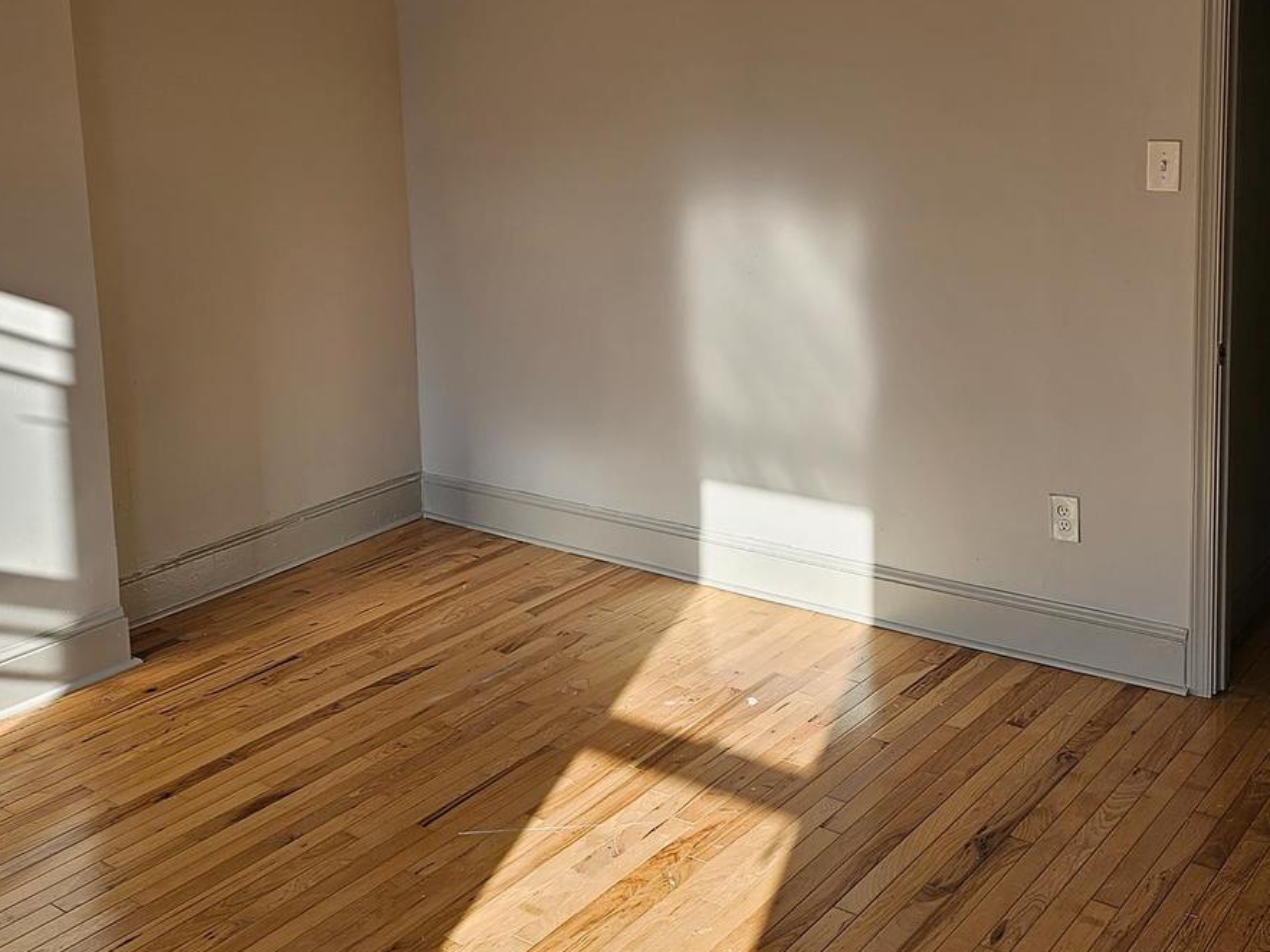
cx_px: 647
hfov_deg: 46.8
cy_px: 257
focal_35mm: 40
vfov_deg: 35.3
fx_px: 1467
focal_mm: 6.3
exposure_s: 1/131
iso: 10
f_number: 1.7
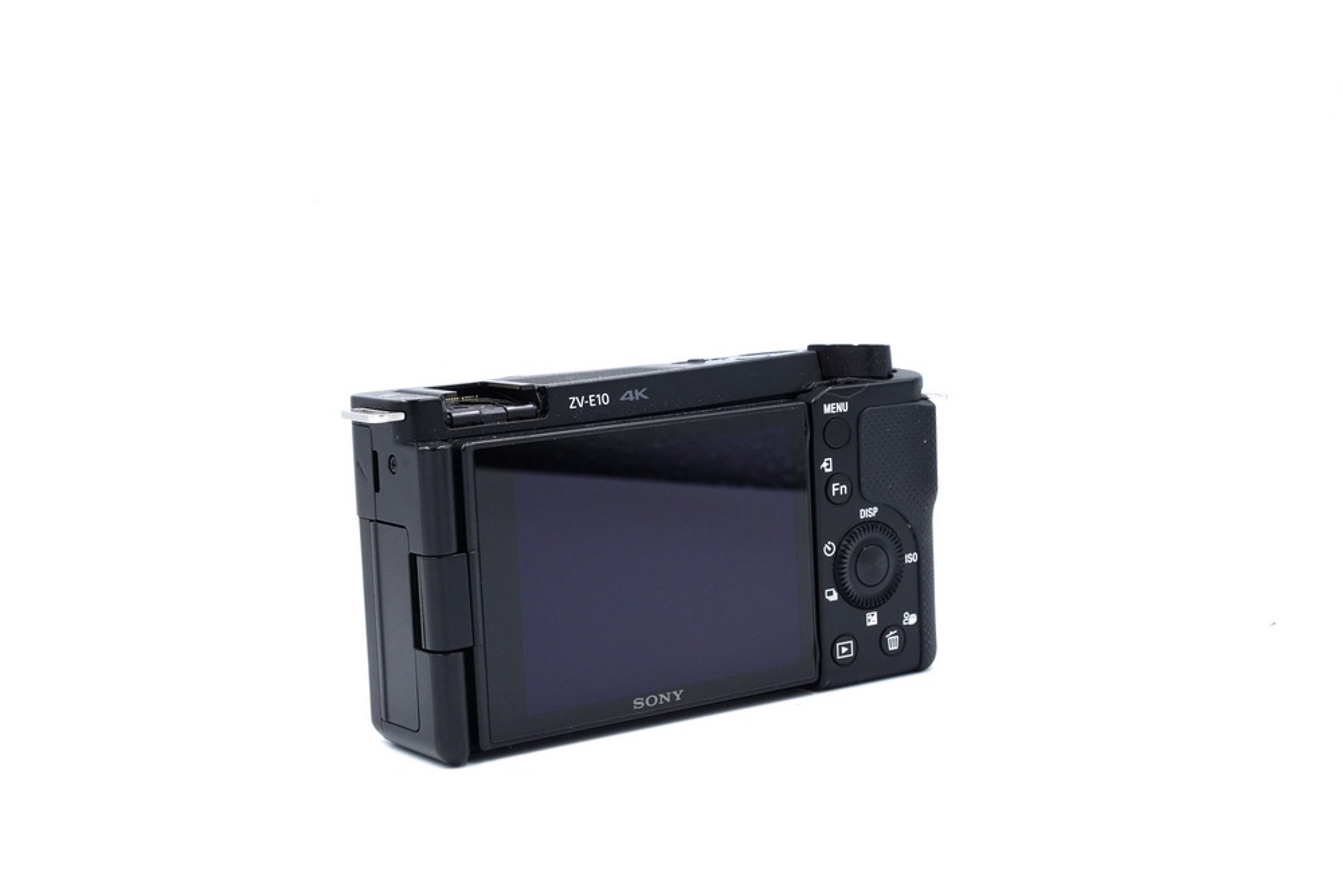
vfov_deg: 24.6
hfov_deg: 36.2
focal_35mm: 55
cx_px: 672
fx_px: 2052
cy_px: 448
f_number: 14
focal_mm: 55
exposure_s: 1/125
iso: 800
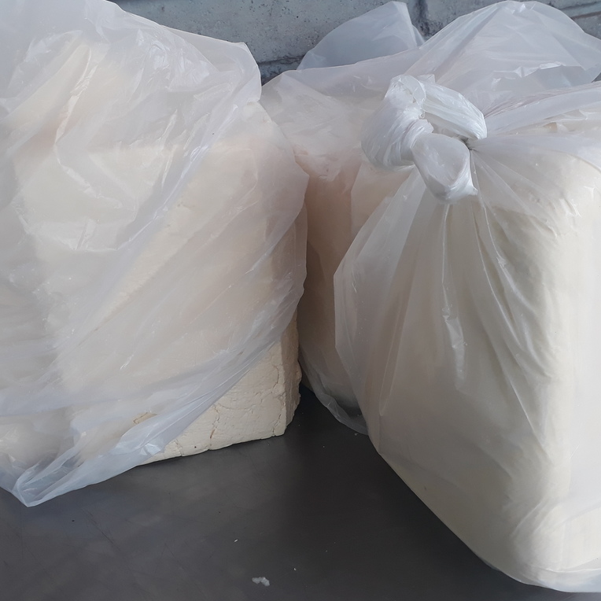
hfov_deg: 51.1
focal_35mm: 32
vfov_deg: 51.1
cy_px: 300
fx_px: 629
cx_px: 302
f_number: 1.9
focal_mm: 3.6
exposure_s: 1/120
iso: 64
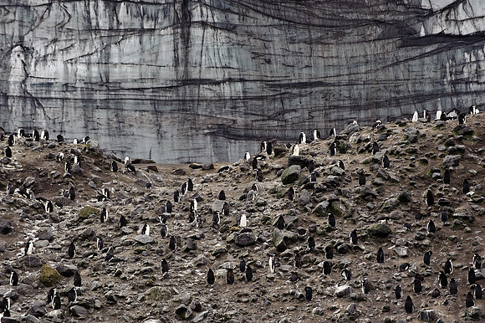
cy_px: 162
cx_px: 242
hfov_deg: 13.3
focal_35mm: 155
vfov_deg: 8.8
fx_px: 2087
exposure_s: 1/100
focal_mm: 155
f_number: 11
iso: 200
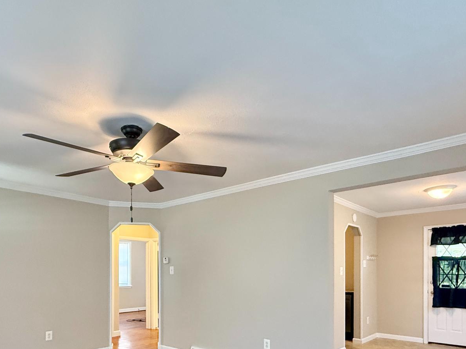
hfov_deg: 71.5
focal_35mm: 24
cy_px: 274
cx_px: 213
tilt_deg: -0.4
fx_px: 323
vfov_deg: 53.4
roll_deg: -0.5
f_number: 2.2
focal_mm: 2.22
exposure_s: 1/120
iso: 400
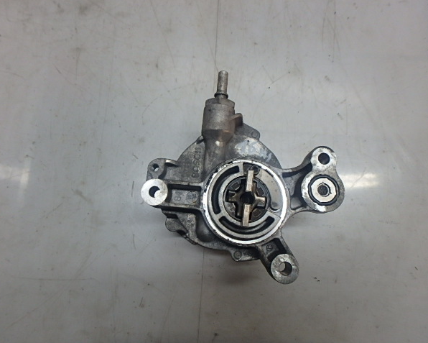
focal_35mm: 22
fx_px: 279
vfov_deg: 63.1
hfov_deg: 75.0
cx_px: 208
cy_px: 172
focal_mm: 3.7
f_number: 3.5
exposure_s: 1/60
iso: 200
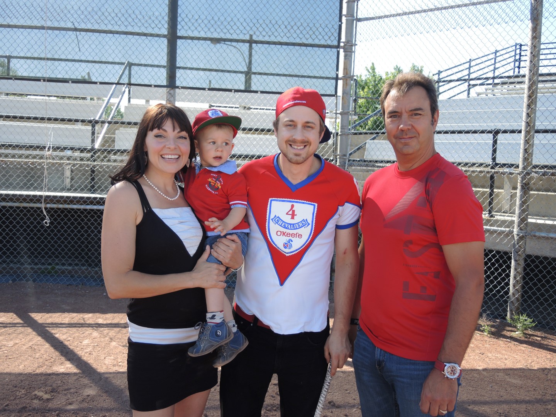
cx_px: 278
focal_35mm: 33
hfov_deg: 55.4
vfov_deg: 42.9
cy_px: 208
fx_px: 530
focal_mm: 7
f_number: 2
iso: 80
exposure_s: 1/500
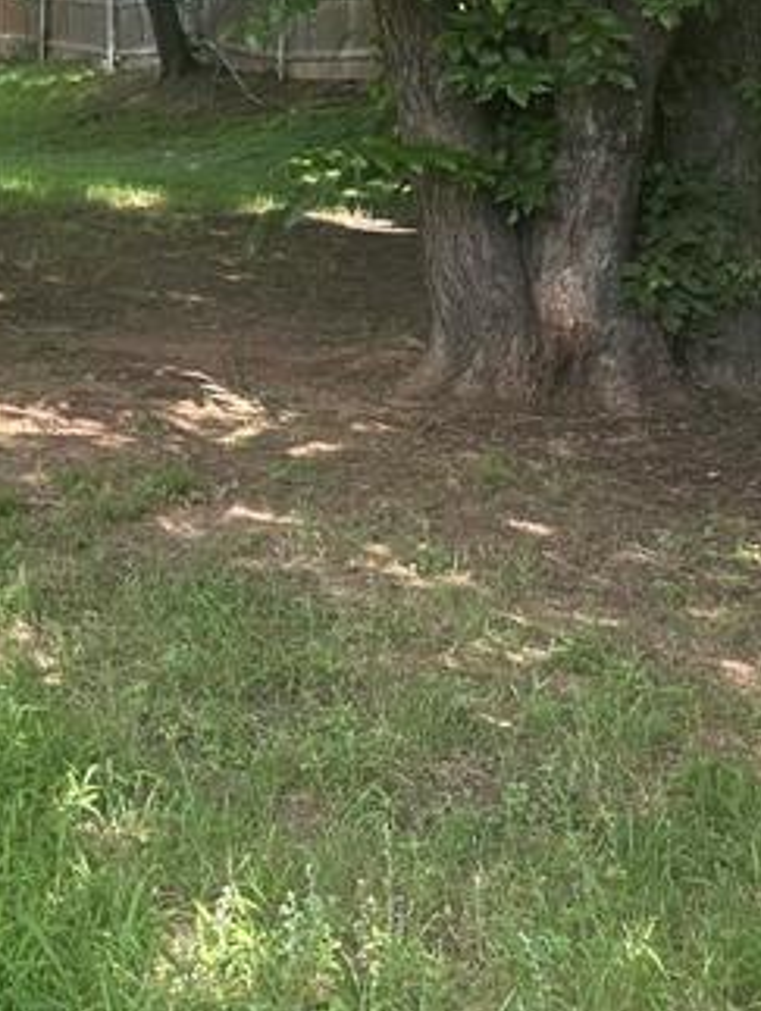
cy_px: 34
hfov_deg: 17.4
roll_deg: -1.5
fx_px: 2223
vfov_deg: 24.6
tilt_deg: -0.9
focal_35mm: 76
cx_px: -385
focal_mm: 6.86
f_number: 1.78
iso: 80
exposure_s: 1/604
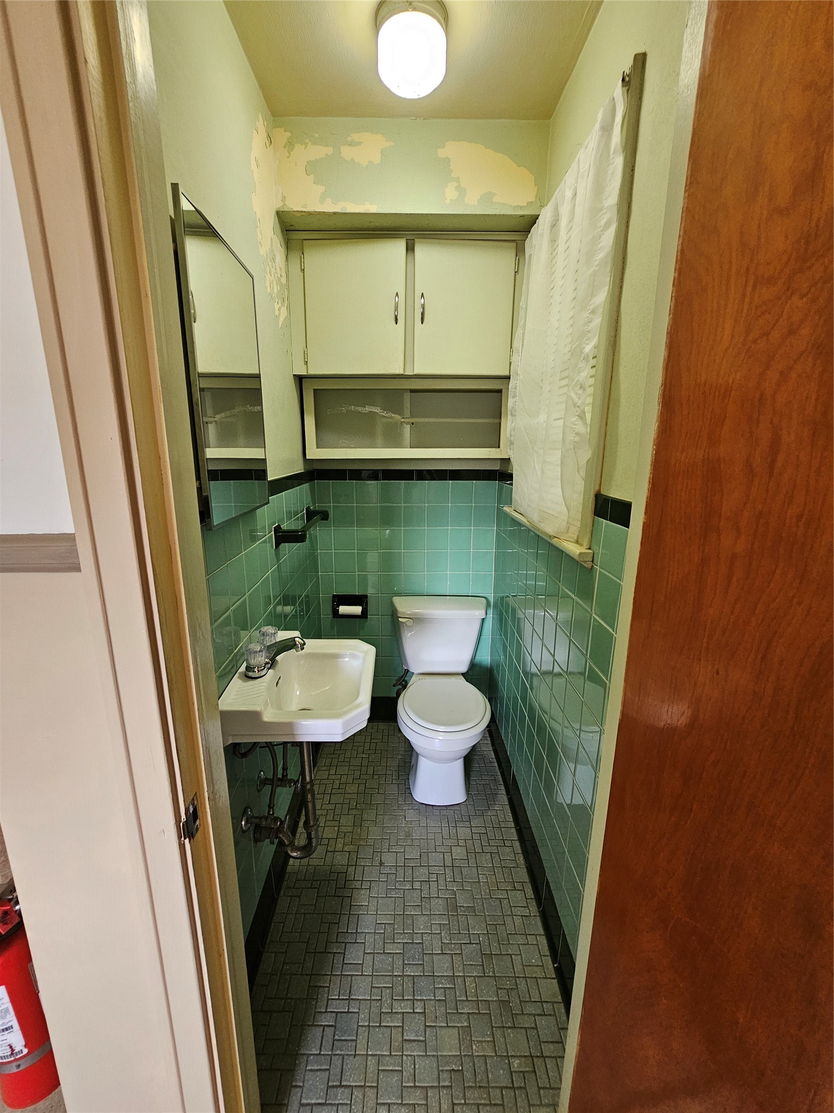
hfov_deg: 89.9
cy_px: 556
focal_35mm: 13
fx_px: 418
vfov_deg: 106.2
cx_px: 417
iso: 200
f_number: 2.2
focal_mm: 2.2
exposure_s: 1/60
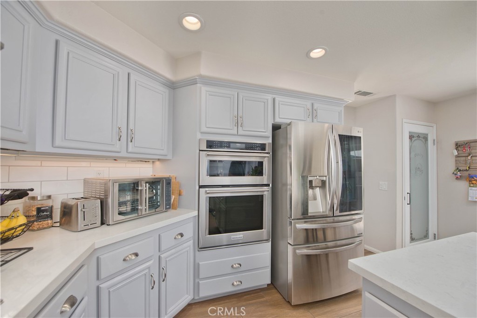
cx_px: 238
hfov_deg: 104.2
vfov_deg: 81.2
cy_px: 159
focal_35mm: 14
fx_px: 186
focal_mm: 14
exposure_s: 1/500
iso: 400
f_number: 5.6
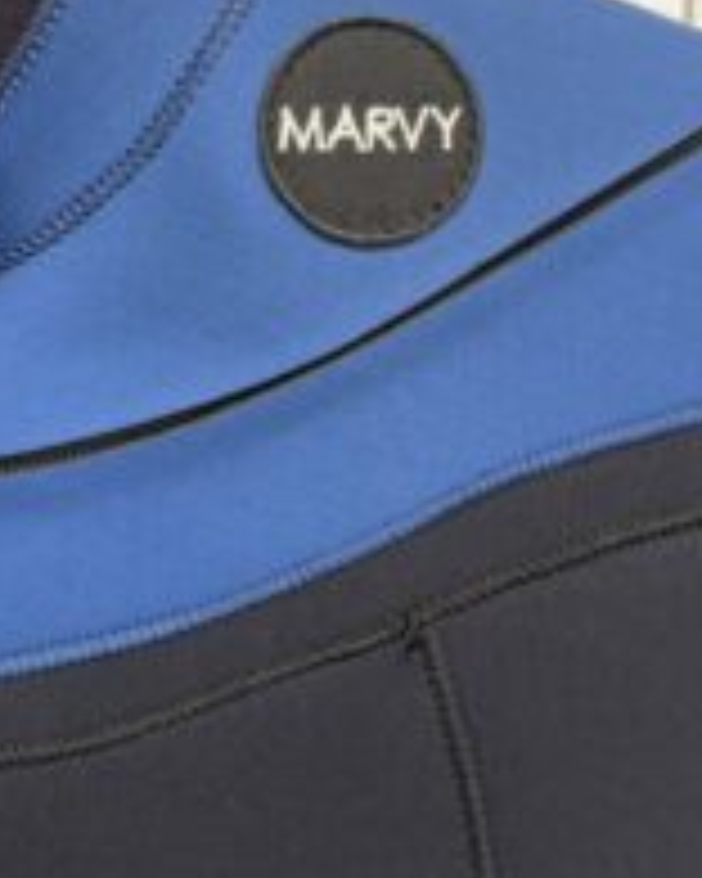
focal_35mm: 48
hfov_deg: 31.4
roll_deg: -1.3
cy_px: 270
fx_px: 1247
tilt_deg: -4.5
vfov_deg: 38.2
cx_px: 369
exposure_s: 1/50
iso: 160
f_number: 1.78
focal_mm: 6.76
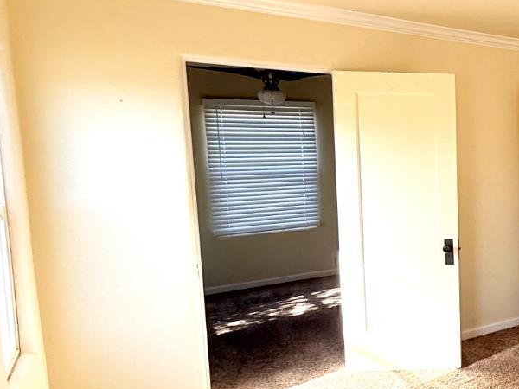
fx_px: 525
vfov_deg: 40.7
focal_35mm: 35
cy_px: 202
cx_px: 626
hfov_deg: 38.5
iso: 64
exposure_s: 1/203
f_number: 2.2
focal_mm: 2.22
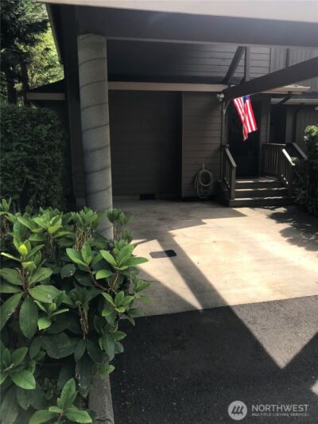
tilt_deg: -10.3
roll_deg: +1.9
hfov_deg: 49.8
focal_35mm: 28
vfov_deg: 63.4
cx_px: 159
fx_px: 343
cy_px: 212
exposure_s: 1/731
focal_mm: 3.99
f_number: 1.8
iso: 20
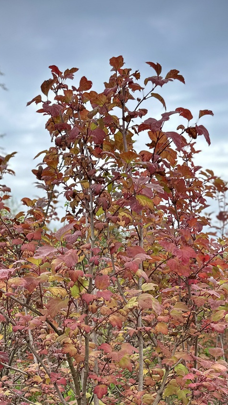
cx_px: 122
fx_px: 462
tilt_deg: -5.4
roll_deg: +0.4
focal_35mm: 43
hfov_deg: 27.7
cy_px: 330
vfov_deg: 44.8
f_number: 1.78
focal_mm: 6.86
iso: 80
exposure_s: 1/521
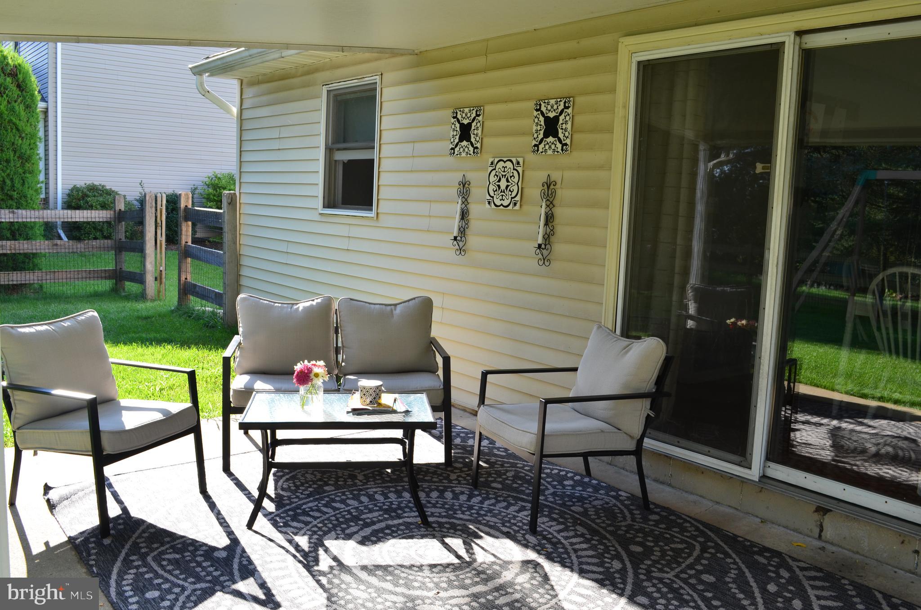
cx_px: 460
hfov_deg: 57.3
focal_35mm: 33
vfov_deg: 39.8
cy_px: 305
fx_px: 842
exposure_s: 1/60
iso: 220
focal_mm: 22
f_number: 10
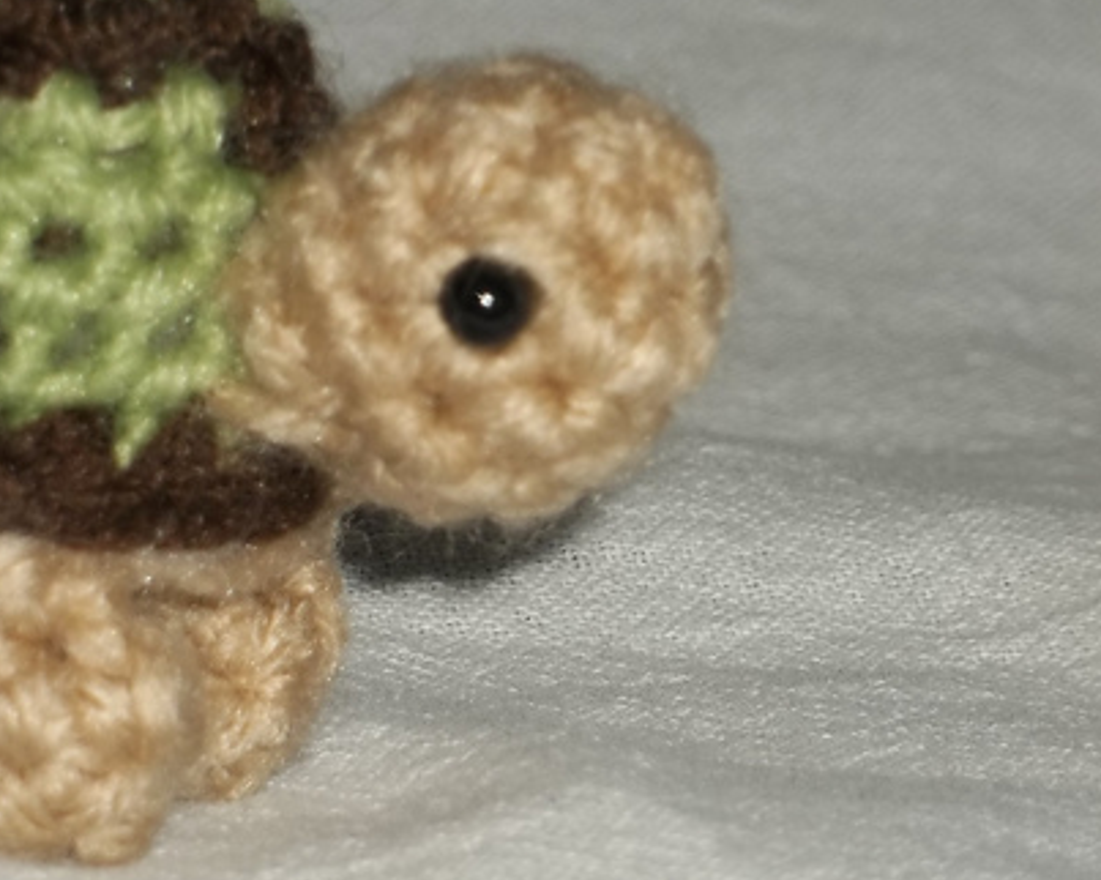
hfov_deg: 7.5
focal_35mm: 256
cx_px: 243
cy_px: 440
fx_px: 8338
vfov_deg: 6.0
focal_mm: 29.5
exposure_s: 1/80
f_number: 5.9
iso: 80
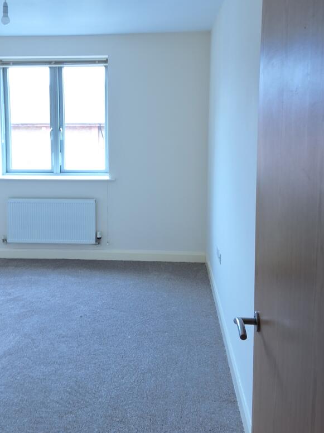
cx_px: 129
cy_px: 167
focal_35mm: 37
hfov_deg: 38.5
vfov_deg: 49.7
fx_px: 462
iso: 40
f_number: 1.9
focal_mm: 2.91
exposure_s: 1/60
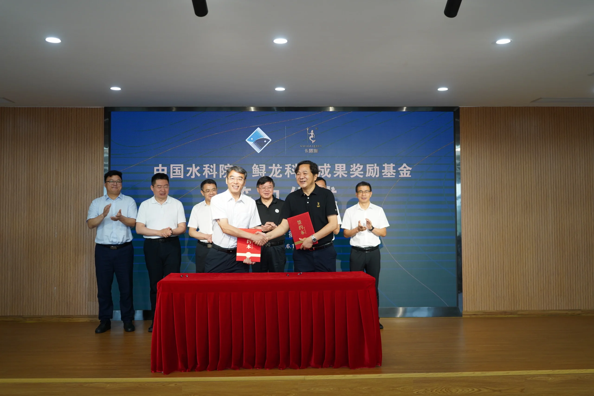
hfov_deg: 55.8
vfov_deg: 38.9
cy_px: 198
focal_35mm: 34
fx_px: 561
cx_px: 297
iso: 640
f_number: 4
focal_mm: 34
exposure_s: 1/125
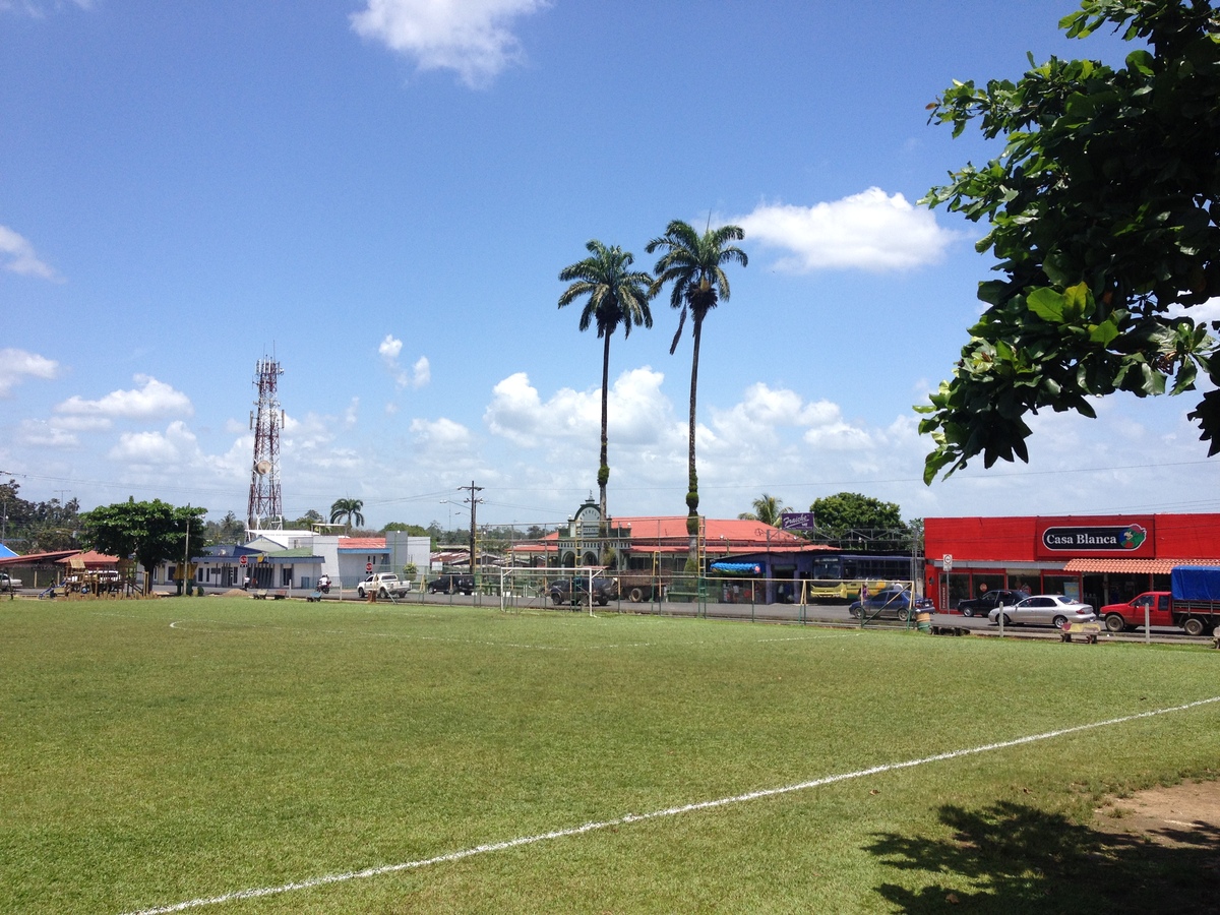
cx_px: 610
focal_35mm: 35
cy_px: 458
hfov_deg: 52.6
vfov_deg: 40.7
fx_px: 1234
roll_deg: +0.5
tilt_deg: +1.0
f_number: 2.4
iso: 50
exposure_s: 1/1842
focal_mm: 4.28
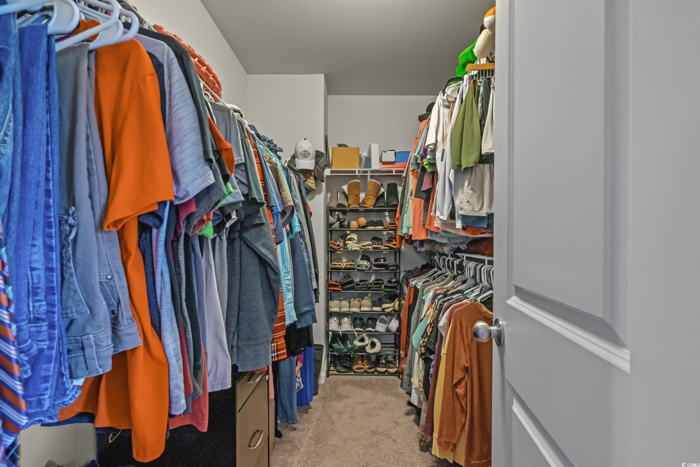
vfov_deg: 73.8
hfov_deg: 96.7
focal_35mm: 16
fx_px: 311
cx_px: 350
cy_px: 234
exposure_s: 1/15
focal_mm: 16
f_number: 8
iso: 1250
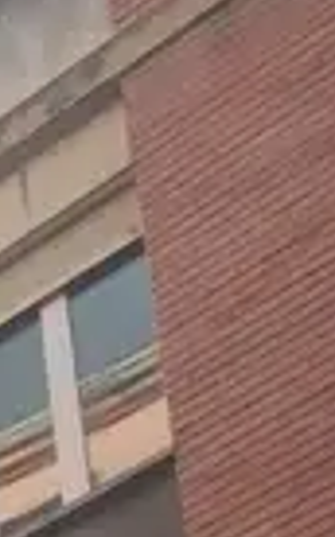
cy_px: 1043
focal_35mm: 202
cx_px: -508
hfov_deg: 6.2
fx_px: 2957
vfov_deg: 9.7
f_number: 2.4
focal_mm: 3.3
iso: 32
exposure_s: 1/379
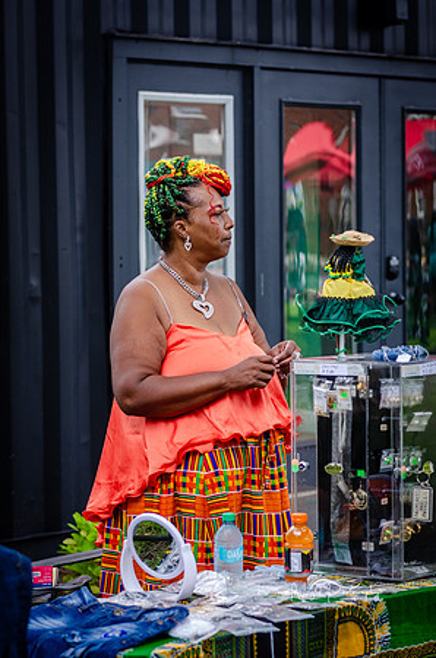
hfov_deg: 11.7
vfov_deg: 17.5
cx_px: 218
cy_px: 329
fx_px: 2135
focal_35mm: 117
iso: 400
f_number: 4
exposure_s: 1/640
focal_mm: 78
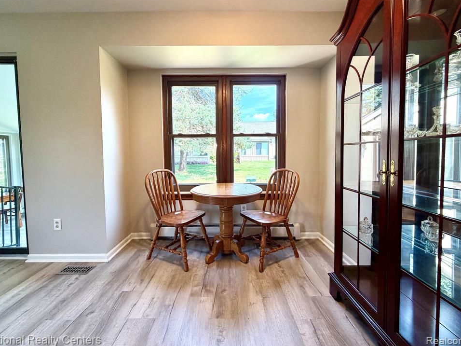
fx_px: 200
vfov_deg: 81.7
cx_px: 228
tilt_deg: -3.4
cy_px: 163
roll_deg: +0.3
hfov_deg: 98.2
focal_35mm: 15
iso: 160
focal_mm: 2.22
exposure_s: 1/120
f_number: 2.2
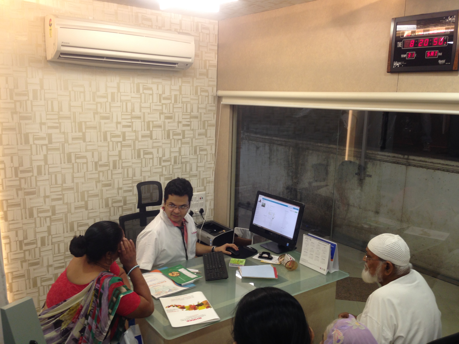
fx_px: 438
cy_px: 172
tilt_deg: -9.7
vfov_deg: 42.9
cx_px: 230
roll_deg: -3.2
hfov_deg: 55.4
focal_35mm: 33
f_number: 2.4
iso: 50
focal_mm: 4.12
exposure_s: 1/24
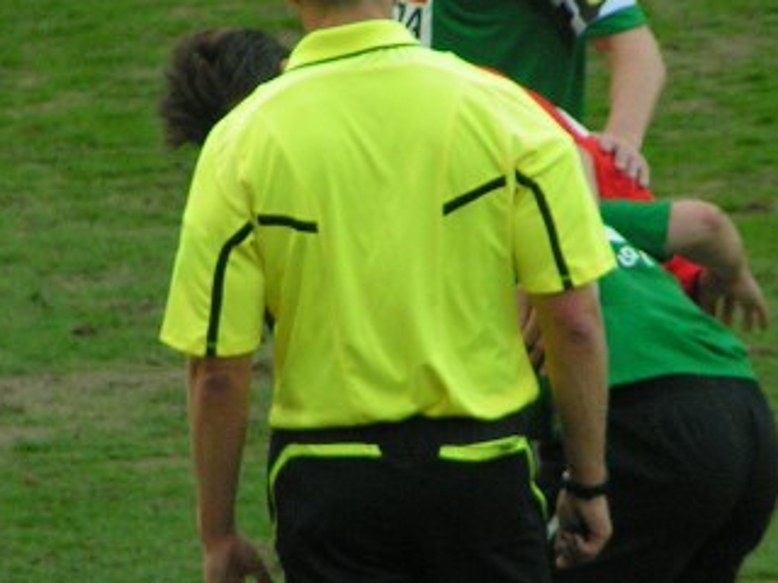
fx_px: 18295
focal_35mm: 814
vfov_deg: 1.8
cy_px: 335
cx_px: 440
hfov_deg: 2.4
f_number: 3.5
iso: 200
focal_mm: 49.8
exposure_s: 1/320
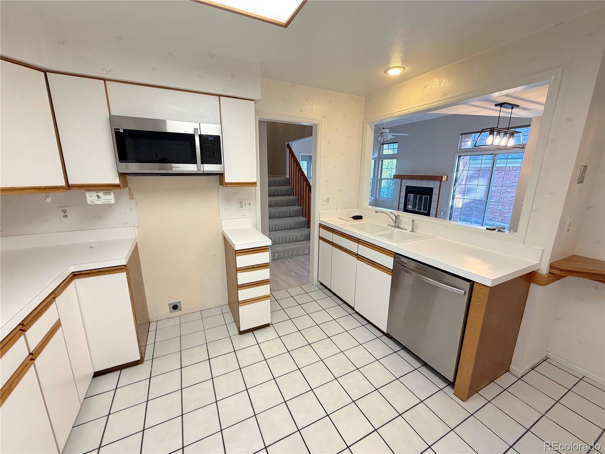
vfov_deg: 85.7
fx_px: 245
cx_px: 302
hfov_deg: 102.1
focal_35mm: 14
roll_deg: -0.4
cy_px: 227
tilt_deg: -12.6
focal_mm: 2.22
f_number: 2.2
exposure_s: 1/120
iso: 200
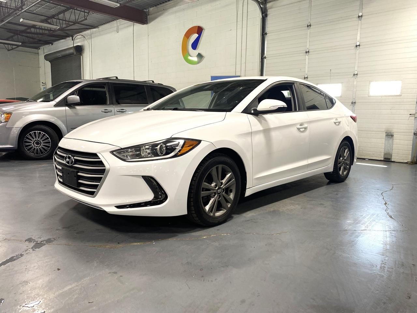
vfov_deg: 53.1
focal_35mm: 26
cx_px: 208
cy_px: 156
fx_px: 313
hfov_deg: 67.3
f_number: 1.8
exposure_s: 1/120
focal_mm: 4.25
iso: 125
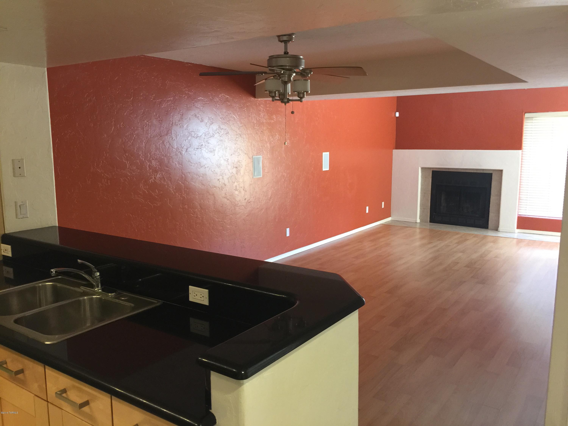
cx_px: 284
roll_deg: -1.3
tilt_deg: -8.6
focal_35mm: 29
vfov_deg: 48.2
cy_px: 213
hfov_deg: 61.7
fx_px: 476
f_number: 2.2
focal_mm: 4.15
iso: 100
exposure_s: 1/15
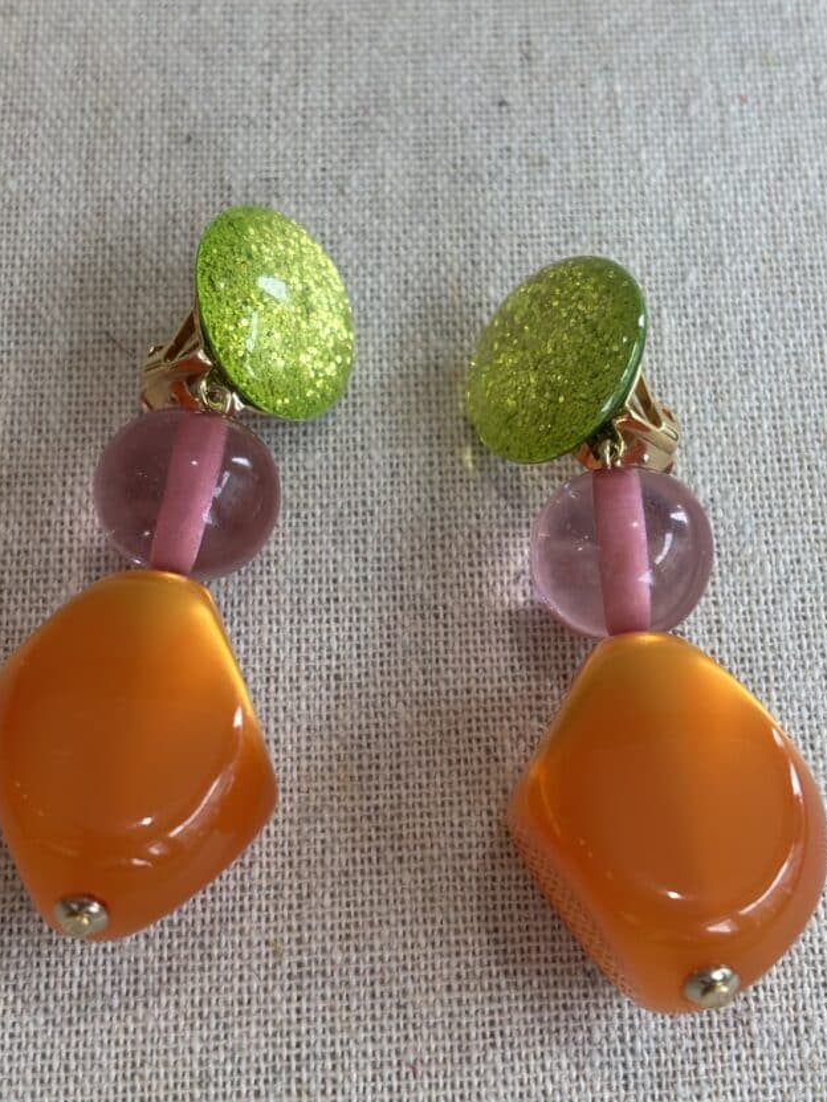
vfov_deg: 30.3
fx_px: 2039
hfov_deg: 22.9
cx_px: 380
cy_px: 562
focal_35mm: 64
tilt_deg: -64.2
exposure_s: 1/196
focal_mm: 5.96
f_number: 1.6
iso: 32
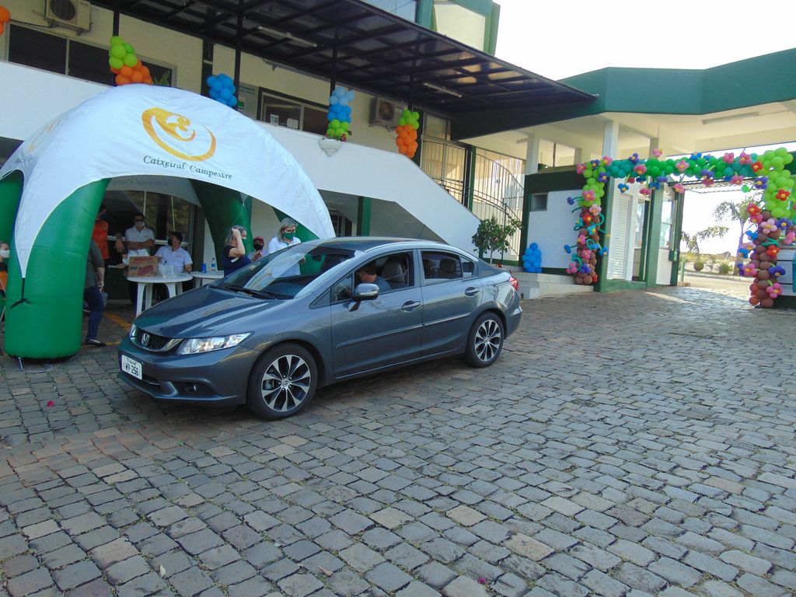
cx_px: 398
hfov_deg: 69.4
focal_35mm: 25
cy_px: 298
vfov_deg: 54.9
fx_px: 575
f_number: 3
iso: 80
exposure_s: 1/250
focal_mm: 4.5
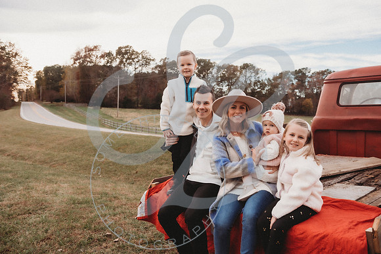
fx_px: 381
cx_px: 190
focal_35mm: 36
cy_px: 127
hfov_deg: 53.1
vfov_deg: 36.9
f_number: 4.5
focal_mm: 36
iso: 100
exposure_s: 1/125
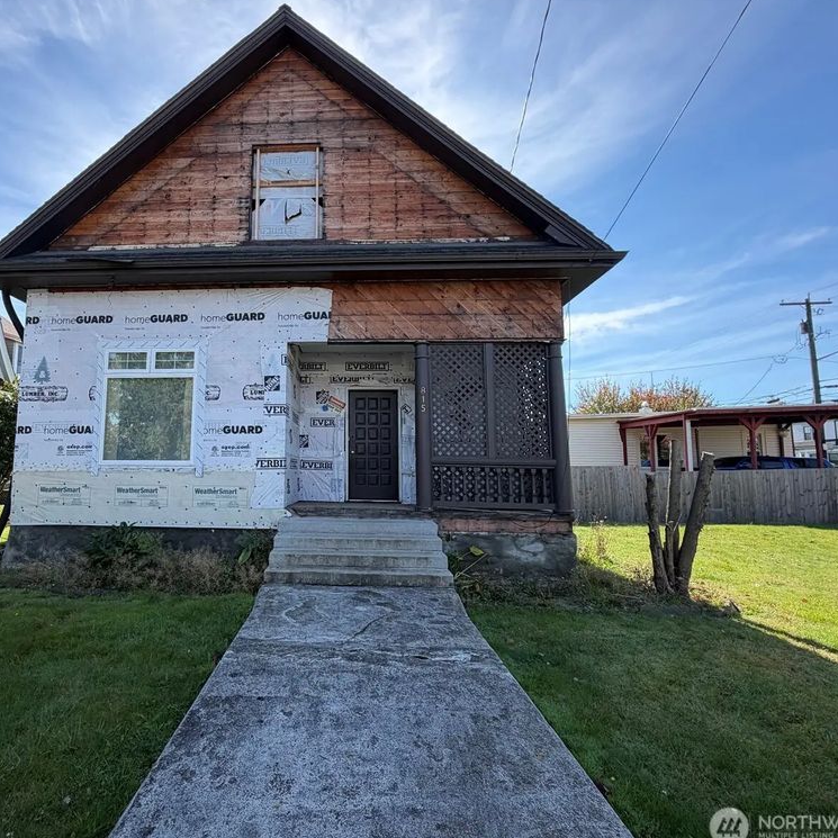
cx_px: 321
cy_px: 424
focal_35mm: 17
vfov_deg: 84.0
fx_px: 466
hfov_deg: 82.6
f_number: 2.2
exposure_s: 1/569
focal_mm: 2.22
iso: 40
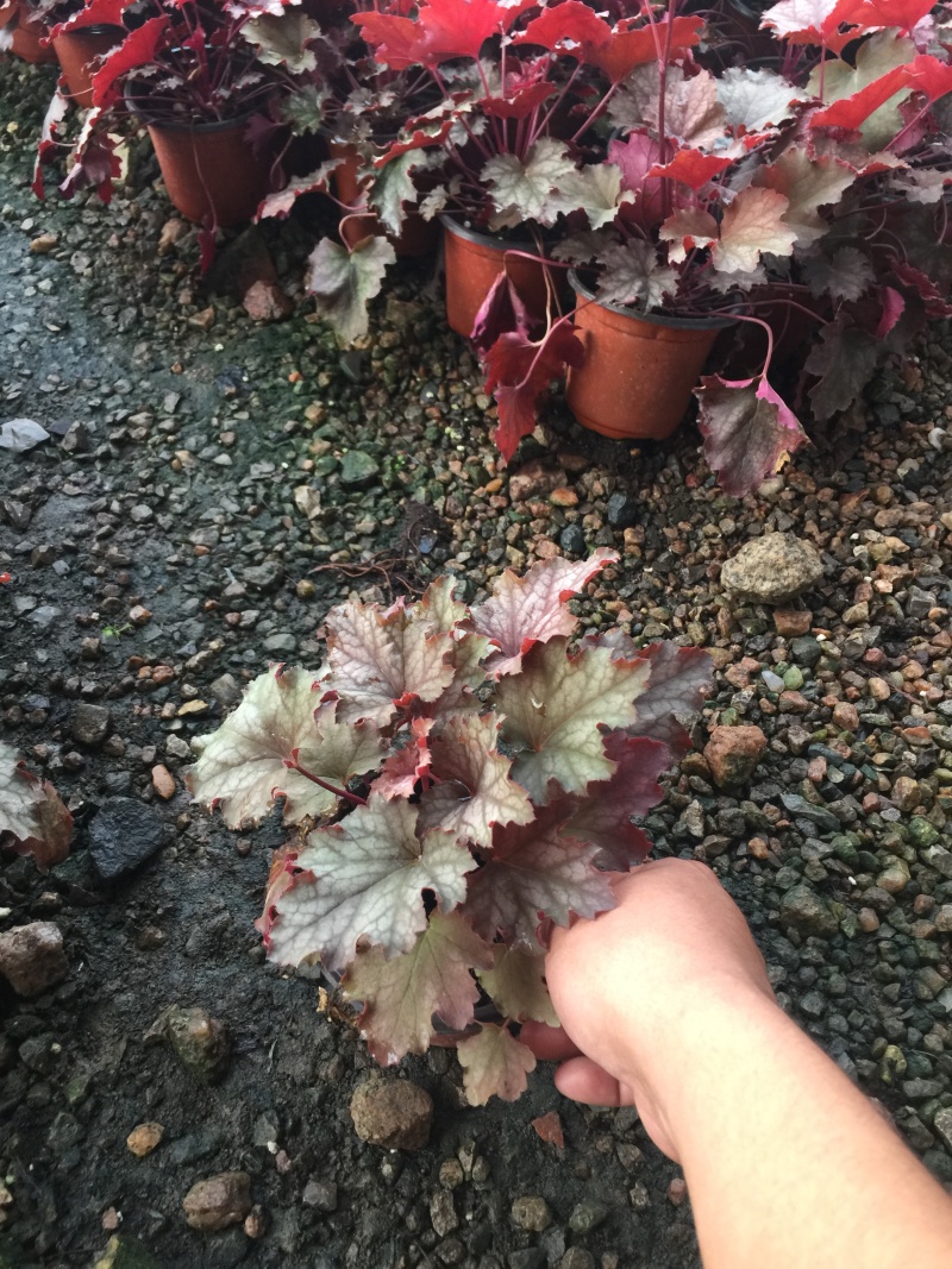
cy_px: 634
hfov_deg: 48.2
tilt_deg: -51.0
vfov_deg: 61.7
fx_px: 1064
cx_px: 476
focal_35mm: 29
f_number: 2.2
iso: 50
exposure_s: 1/33
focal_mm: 4.15
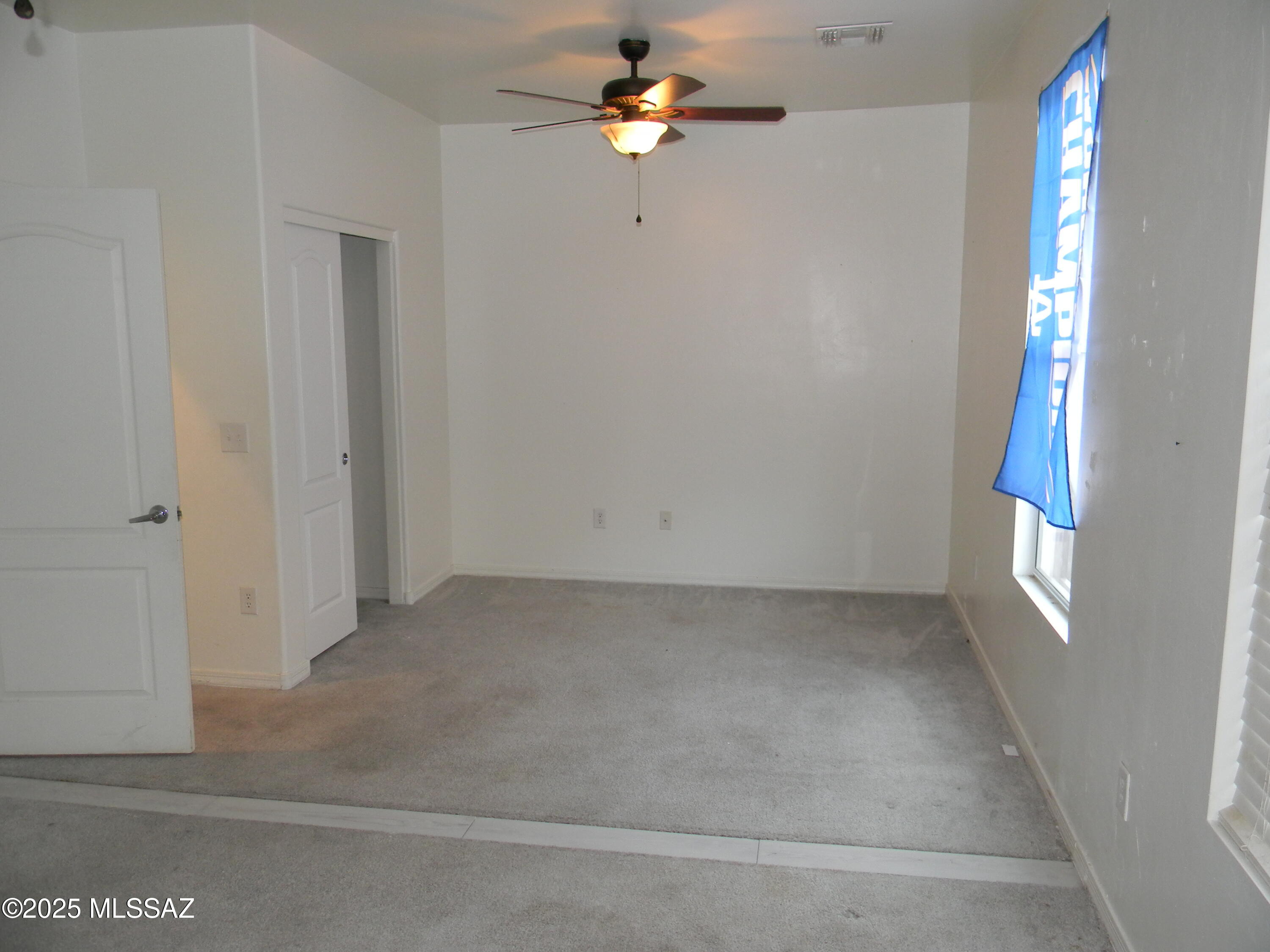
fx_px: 1027
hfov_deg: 63.4
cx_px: 635
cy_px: 476
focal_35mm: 28
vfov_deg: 49.7
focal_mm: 5
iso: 200
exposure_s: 1/27.4
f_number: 3.5
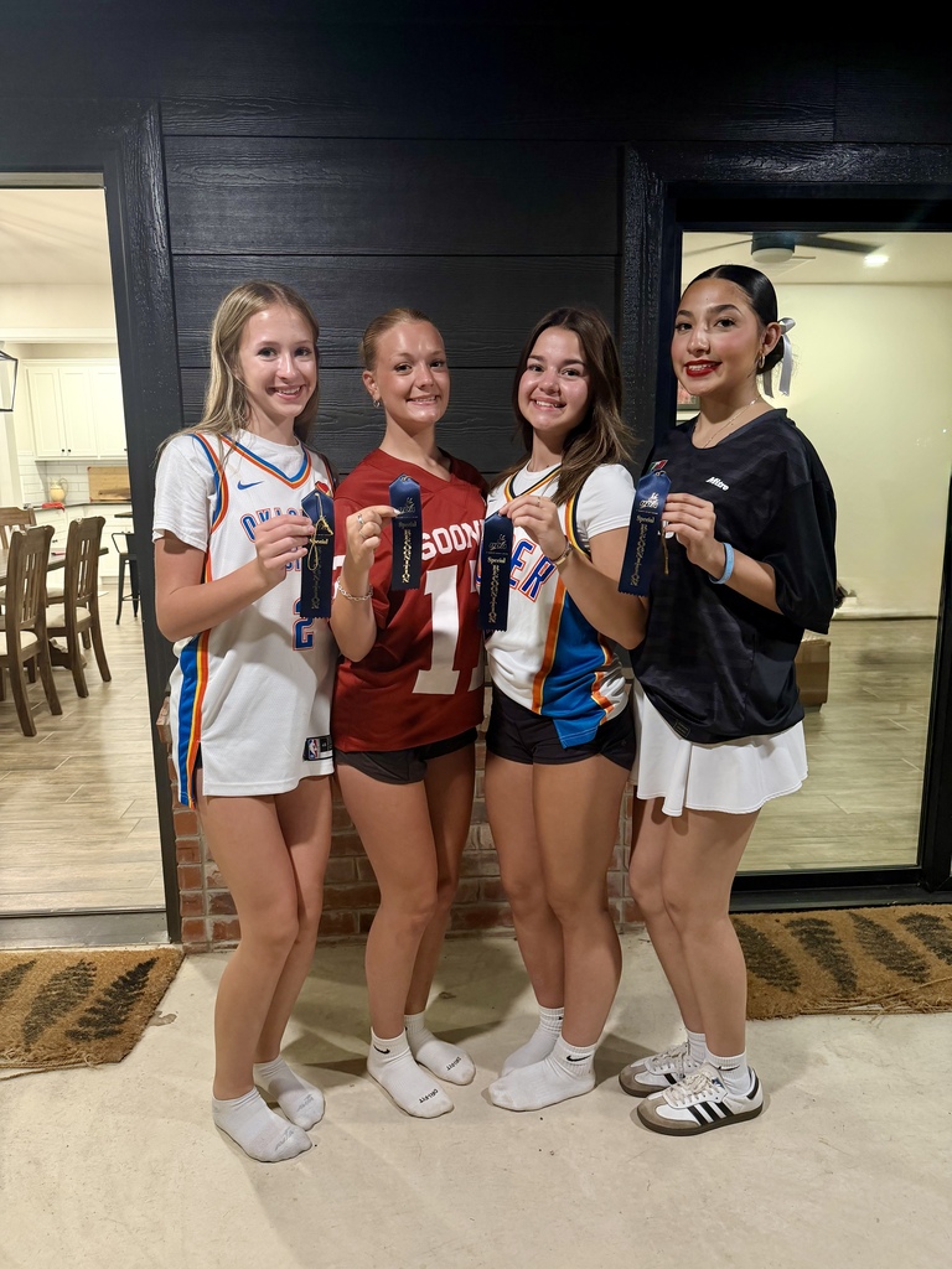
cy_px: 634
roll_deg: +0.0
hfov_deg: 56.8
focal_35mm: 24
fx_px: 880
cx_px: 476
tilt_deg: -10.7
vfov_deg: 71.6
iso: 160
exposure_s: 1/60
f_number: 1.78
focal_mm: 6.76
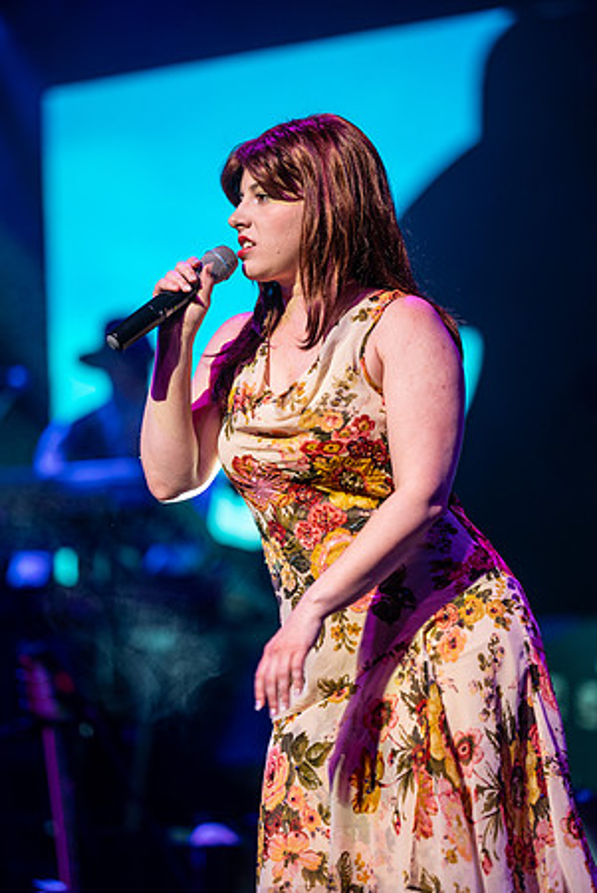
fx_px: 3350
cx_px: 298
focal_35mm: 135
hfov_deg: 10.2
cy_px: 446
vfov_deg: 15.2
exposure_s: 1/320
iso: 500
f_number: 1.8
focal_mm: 135
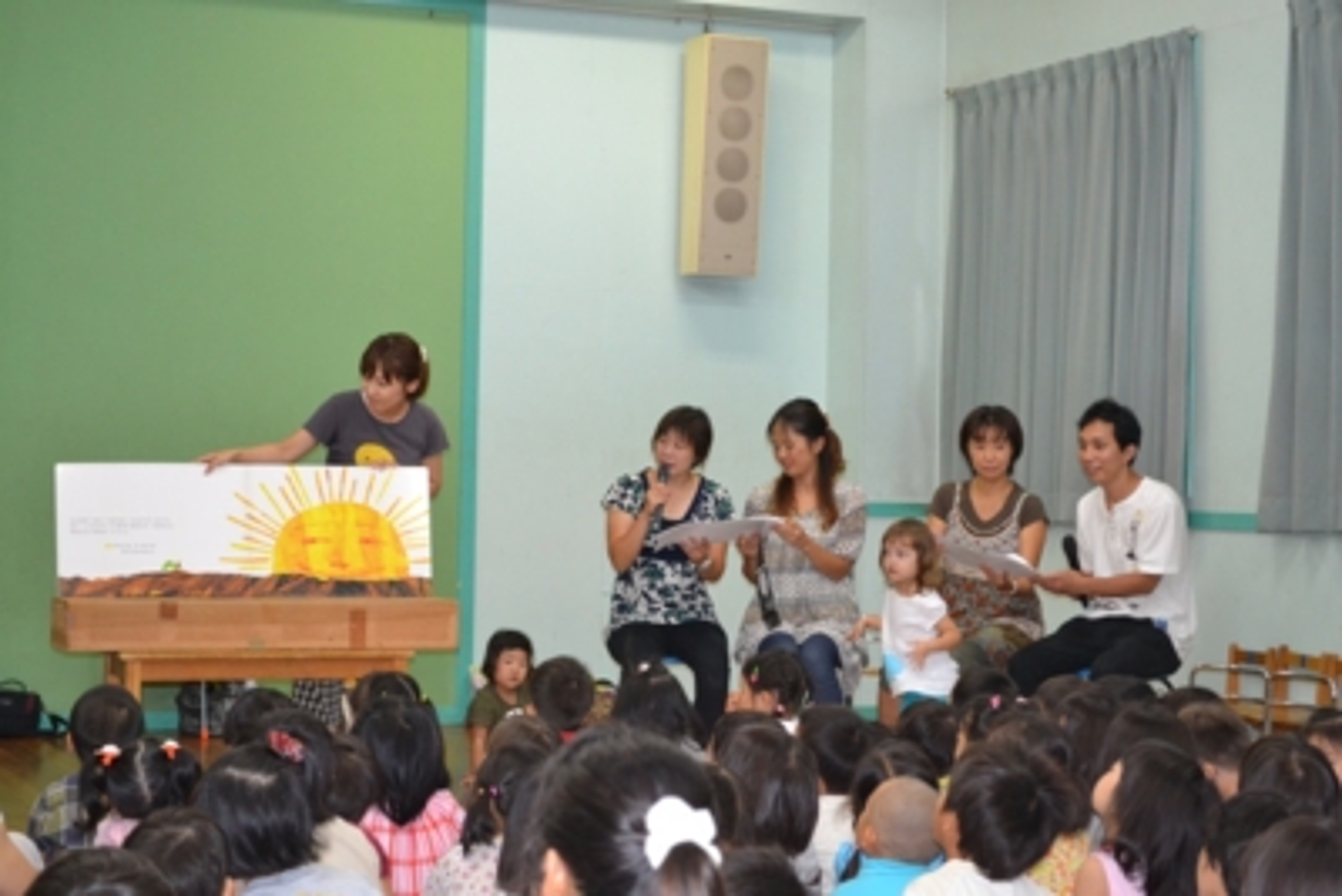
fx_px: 2573
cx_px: 671
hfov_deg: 29.2
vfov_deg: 19.7
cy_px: 448
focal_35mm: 69
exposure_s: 1/60
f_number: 5.3
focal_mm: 46
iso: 2000
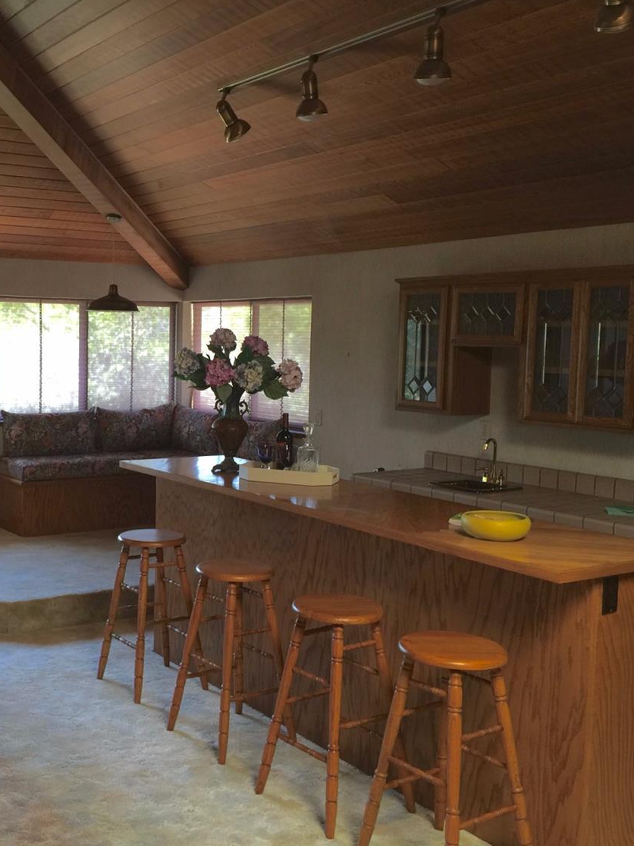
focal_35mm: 39
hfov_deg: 35.9
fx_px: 953
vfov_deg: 47.9
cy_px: 423
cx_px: 149
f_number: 2.2
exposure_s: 1/15
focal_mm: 4.15
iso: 32
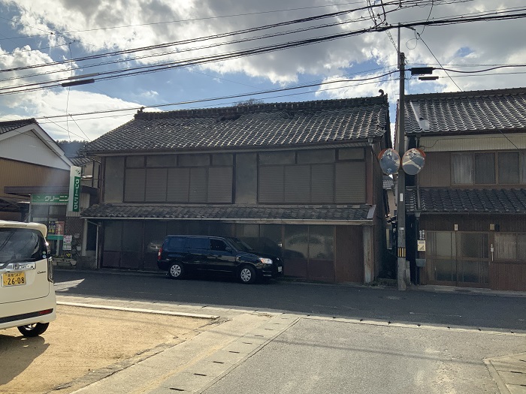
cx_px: 263
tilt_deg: +7.0
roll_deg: -1.4
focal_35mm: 29
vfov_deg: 48.2
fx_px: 441
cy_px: 197
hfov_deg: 61.7
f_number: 1.8
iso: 20
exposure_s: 1/2959
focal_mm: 3
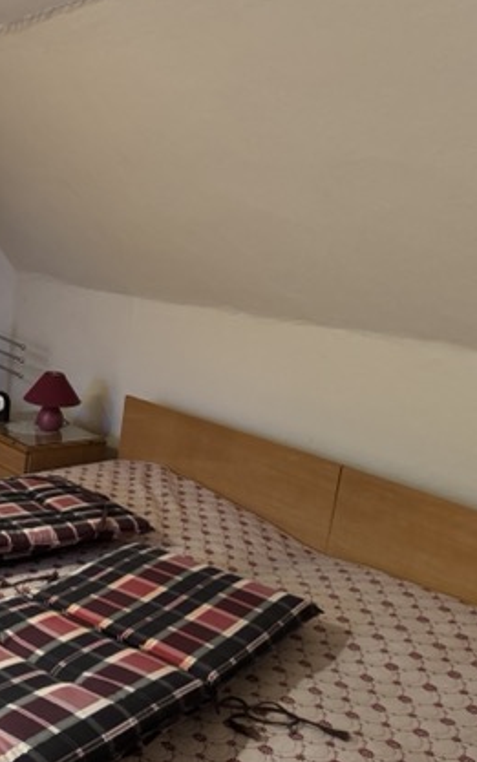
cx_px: -20
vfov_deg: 50.3
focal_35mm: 39
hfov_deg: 30.1
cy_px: 417
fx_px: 810
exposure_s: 1/33
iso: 640
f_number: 1.78
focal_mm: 6.76
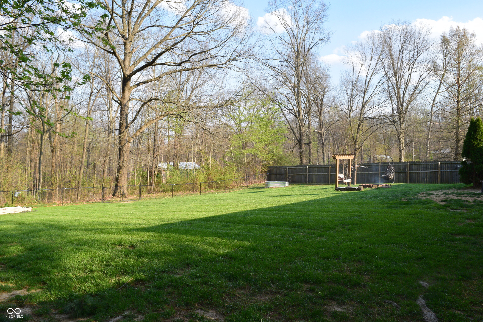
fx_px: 362
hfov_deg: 67.4
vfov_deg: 47.9
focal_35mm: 27
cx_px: 242
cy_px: 161
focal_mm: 18
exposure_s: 1/200
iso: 400
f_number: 10
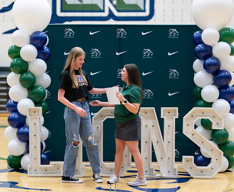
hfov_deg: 27.2
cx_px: 89
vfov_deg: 22.5
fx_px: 482
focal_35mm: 69
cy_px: 110
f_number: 1.2
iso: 400
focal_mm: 50
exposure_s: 1/320
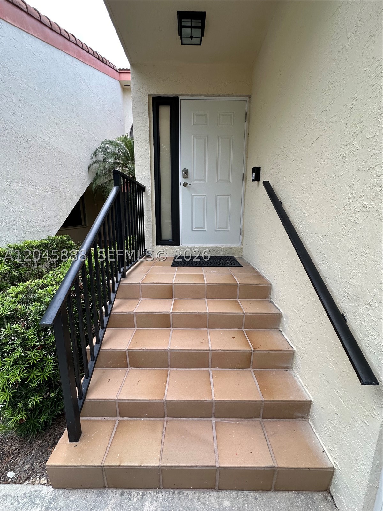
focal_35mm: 14
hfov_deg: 85.7
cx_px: 192
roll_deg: -1.6
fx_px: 207
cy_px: 256
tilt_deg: -10.3
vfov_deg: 102.1
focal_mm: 2.22
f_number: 2.2
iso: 100
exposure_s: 1/99
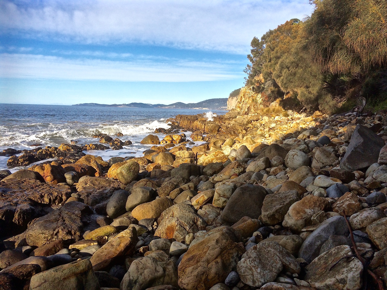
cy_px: 145
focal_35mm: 30
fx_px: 335
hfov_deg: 60.0
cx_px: 194
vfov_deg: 46.8
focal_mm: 4.12
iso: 40
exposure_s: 1/2053
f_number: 2.2
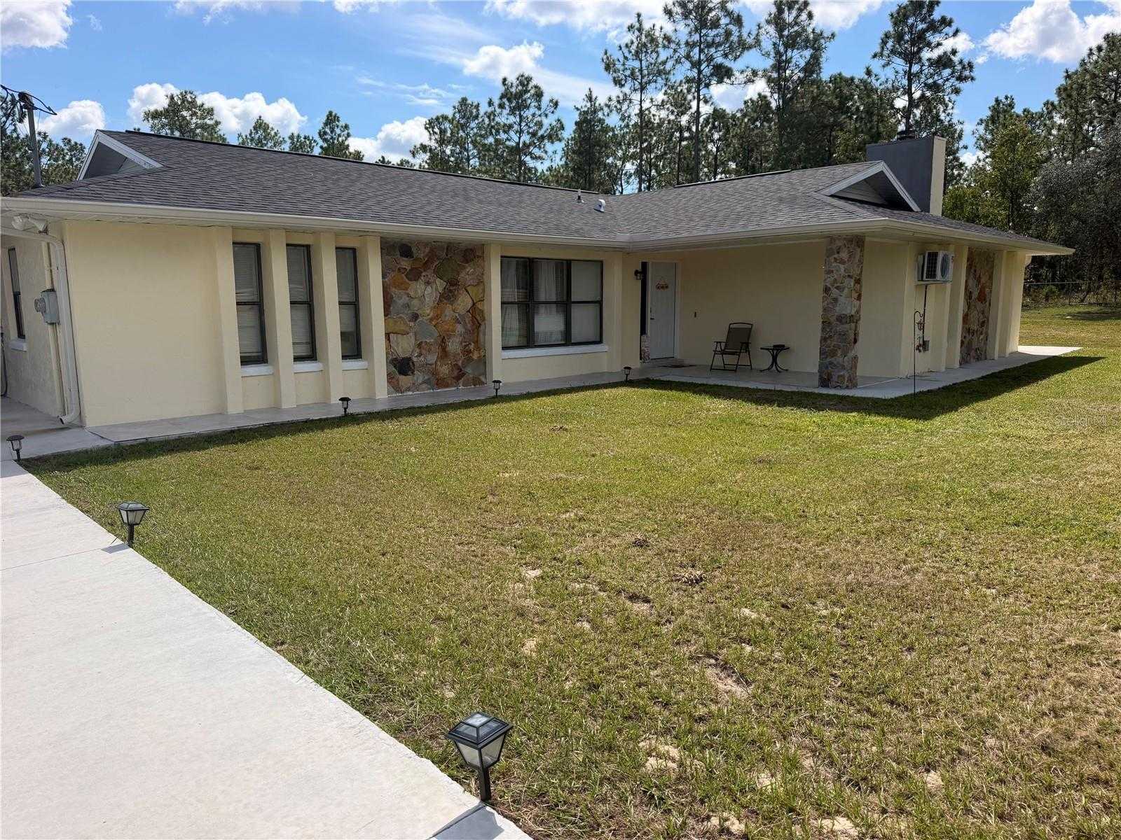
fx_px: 777
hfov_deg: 71.6
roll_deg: +0.1
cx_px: 560
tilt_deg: -5.3
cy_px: 420
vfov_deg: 56.8
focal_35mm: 24
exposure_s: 1/6173
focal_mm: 6.76
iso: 100
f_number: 1.78
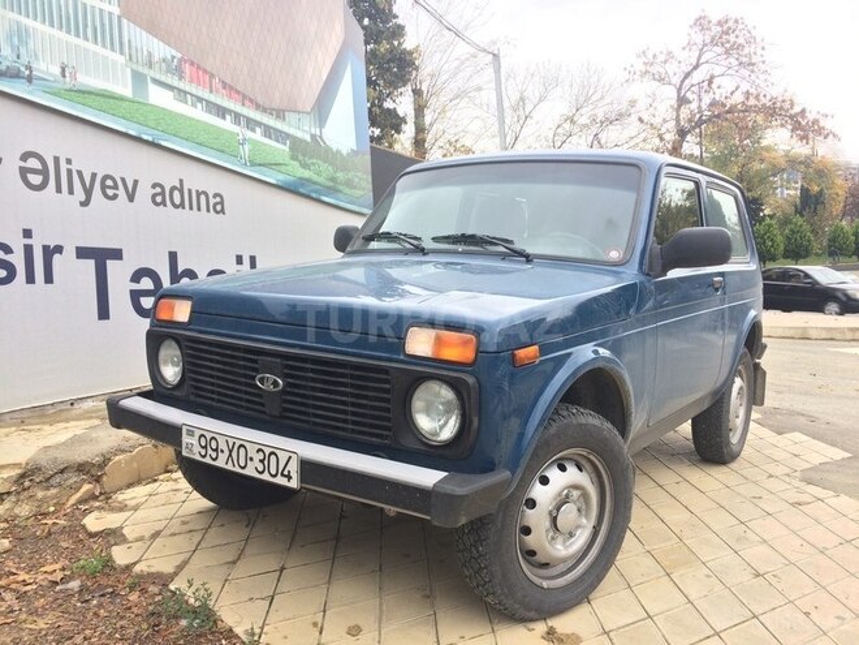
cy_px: 322
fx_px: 720
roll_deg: +1.8
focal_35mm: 29
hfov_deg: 61.7
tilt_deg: -1.2
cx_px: 430
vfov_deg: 48.2
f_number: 2.2
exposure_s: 1/100
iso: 32
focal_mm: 4.15
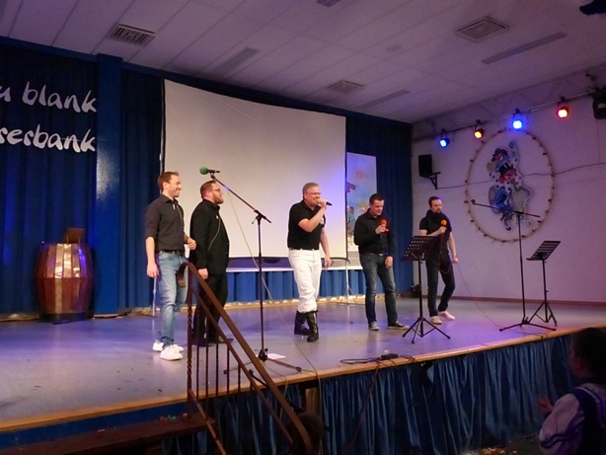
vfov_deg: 48.3
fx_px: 508
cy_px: 228
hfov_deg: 61.6
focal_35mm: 29
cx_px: 303
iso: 1600
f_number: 4
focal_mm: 5.3
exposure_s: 1/160
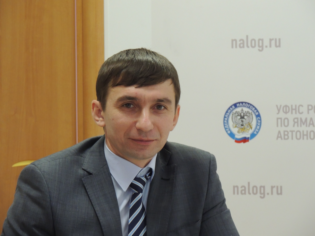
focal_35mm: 300
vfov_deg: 5.0
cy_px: 118
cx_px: 158
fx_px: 2730
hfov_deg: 6.6
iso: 800
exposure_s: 1/30
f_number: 4.8
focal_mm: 53.5
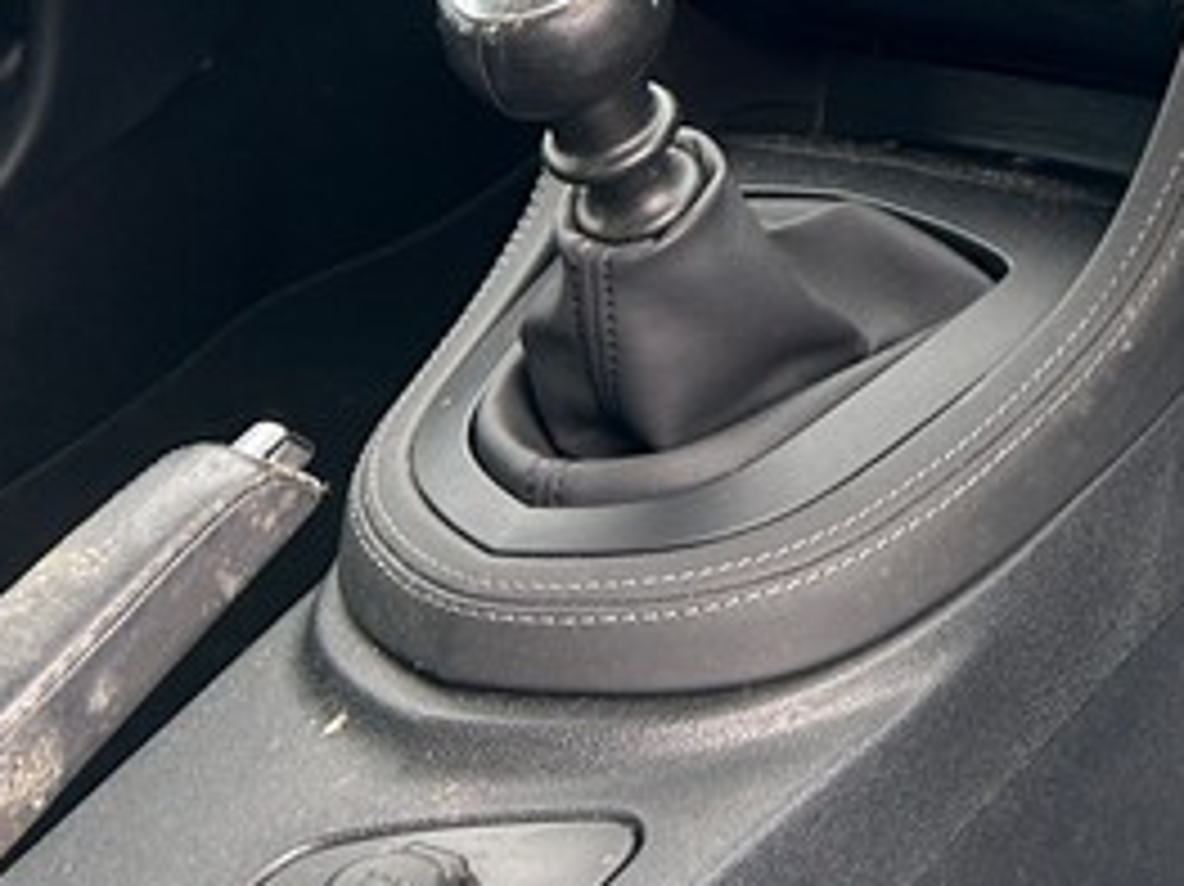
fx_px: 3385
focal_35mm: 99
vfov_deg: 14.0
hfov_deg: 18.2
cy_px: -459
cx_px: 1648
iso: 50
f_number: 1.5
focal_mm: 5.7
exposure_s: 1/121
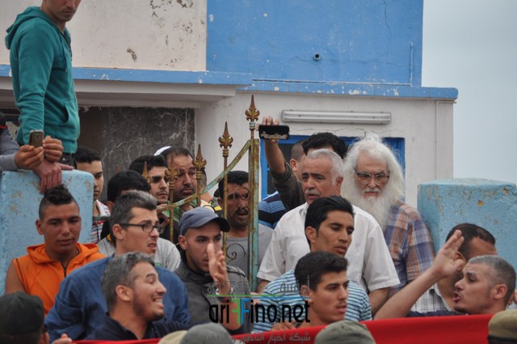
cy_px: 172
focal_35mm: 105
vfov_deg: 13.0
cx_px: 258
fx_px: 1506
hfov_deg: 19.5
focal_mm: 70
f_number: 4.2
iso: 400
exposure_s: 1/250
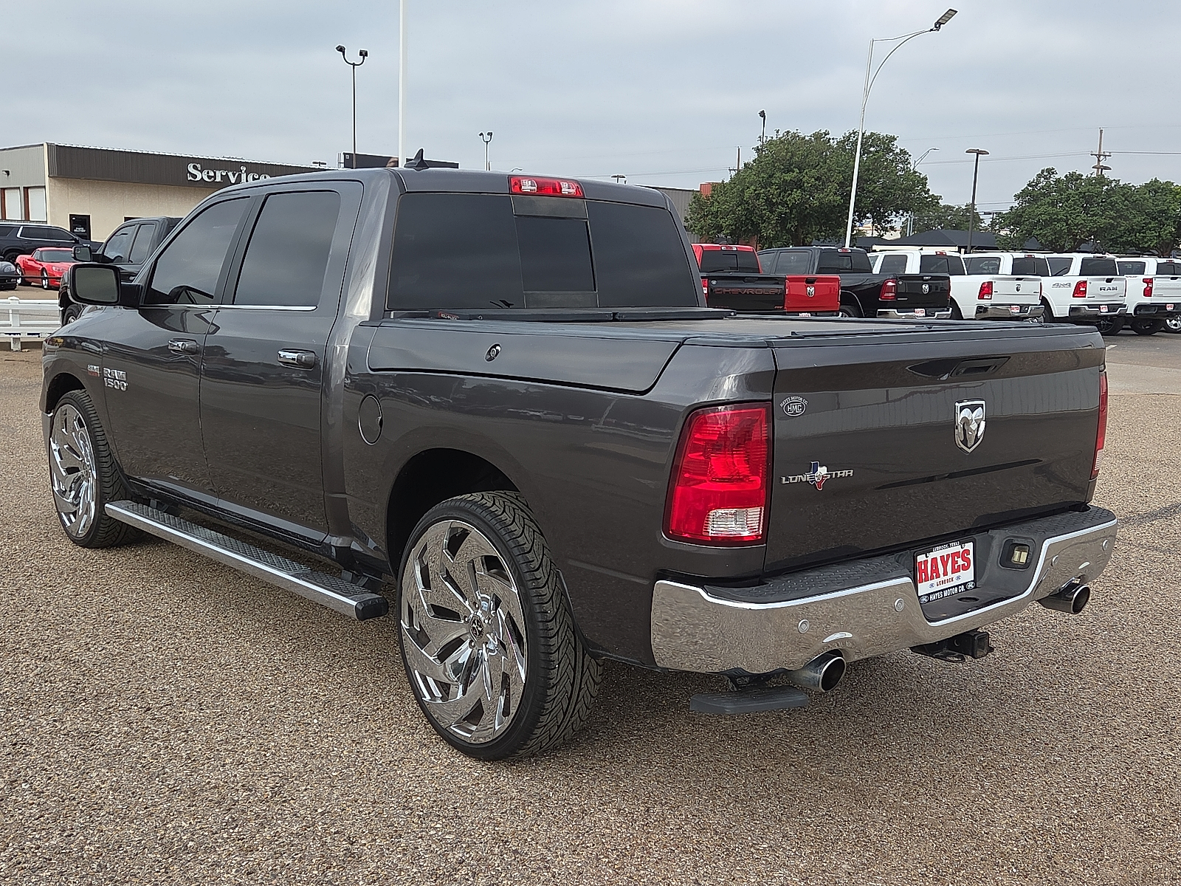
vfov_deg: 40.7
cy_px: 443
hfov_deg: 52.6
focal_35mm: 35
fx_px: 1194
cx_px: 590
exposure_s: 1/2000
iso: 76
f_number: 1.8
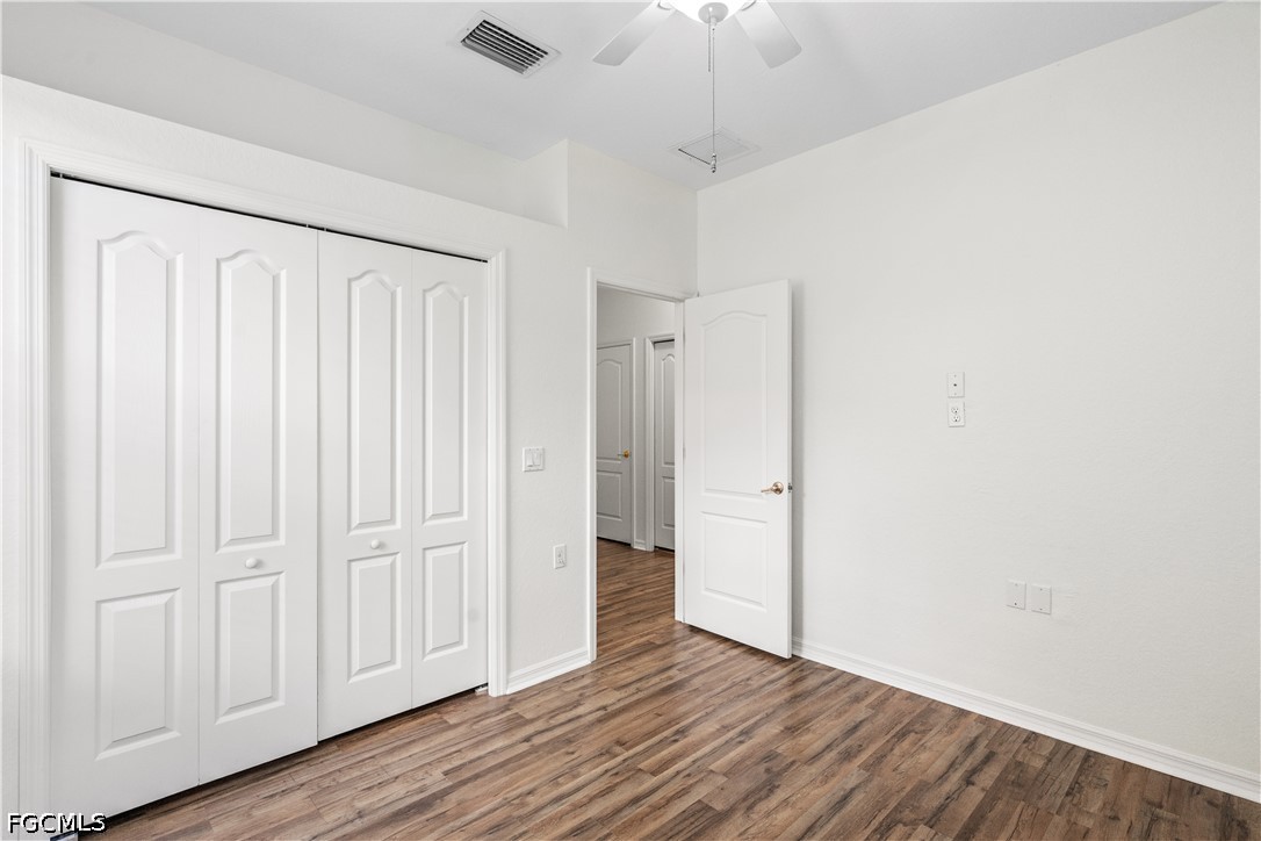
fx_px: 560
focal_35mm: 16
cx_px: 630
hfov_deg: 96.7
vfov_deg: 73.7
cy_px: 420
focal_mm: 16
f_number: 8
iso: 400
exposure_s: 1/25
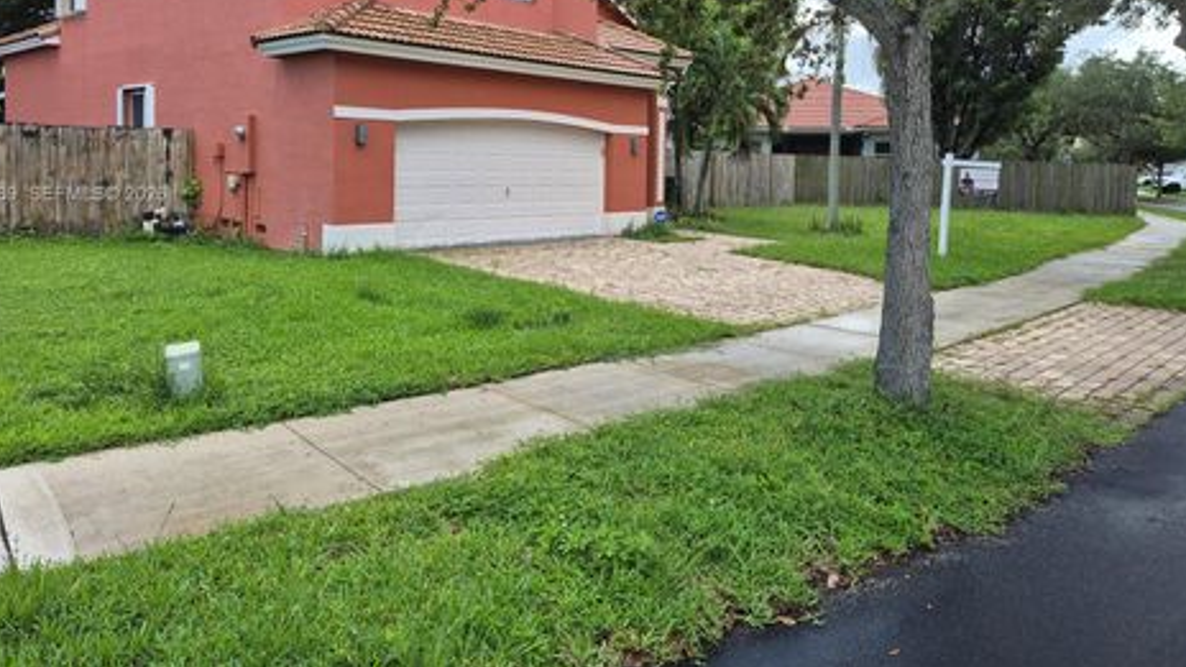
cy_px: 196
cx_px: 557
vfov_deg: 42.0
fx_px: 849
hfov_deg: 69.8
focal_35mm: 27
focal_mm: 5.4
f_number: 1.8
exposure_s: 1/844
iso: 25
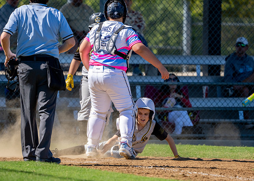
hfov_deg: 4.8
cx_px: 134
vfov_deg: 3.4
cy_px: 105
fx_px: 3062
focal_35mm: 424
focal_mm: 330
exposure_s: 1/4000
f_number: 5.6
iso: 1000
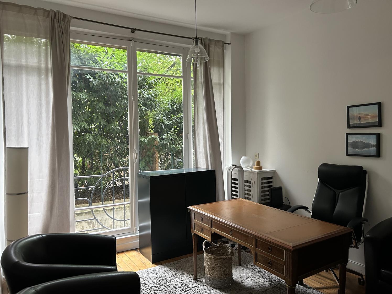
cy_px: 147
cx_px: 196
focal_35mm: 26
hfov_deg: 67.3
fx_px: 294
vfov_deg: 53.1
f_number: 1.5
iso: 250
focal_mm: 5.7
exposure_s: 1/60
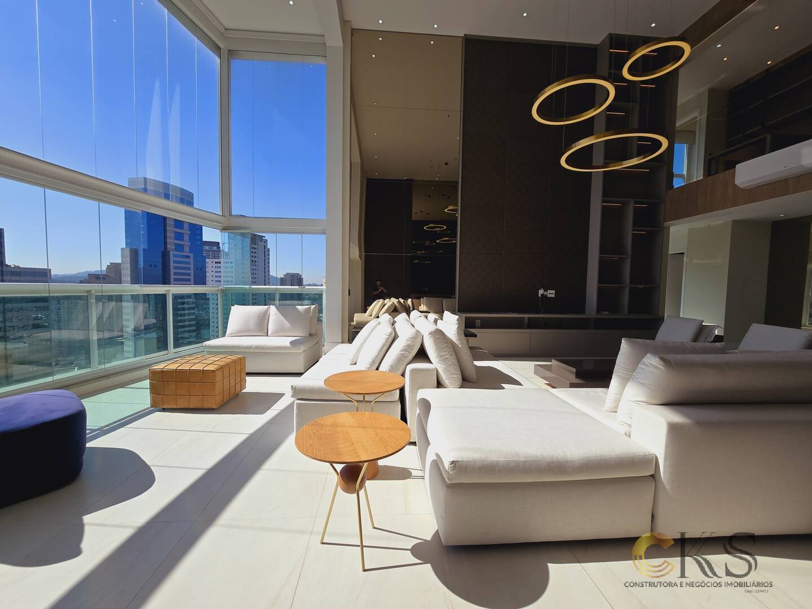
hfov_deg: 106.2
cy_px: 304
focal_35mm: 13
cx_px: 406
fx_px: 305
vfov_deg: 89.9
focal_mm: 2.2
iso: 50
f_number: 2.2
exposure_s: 1/2715
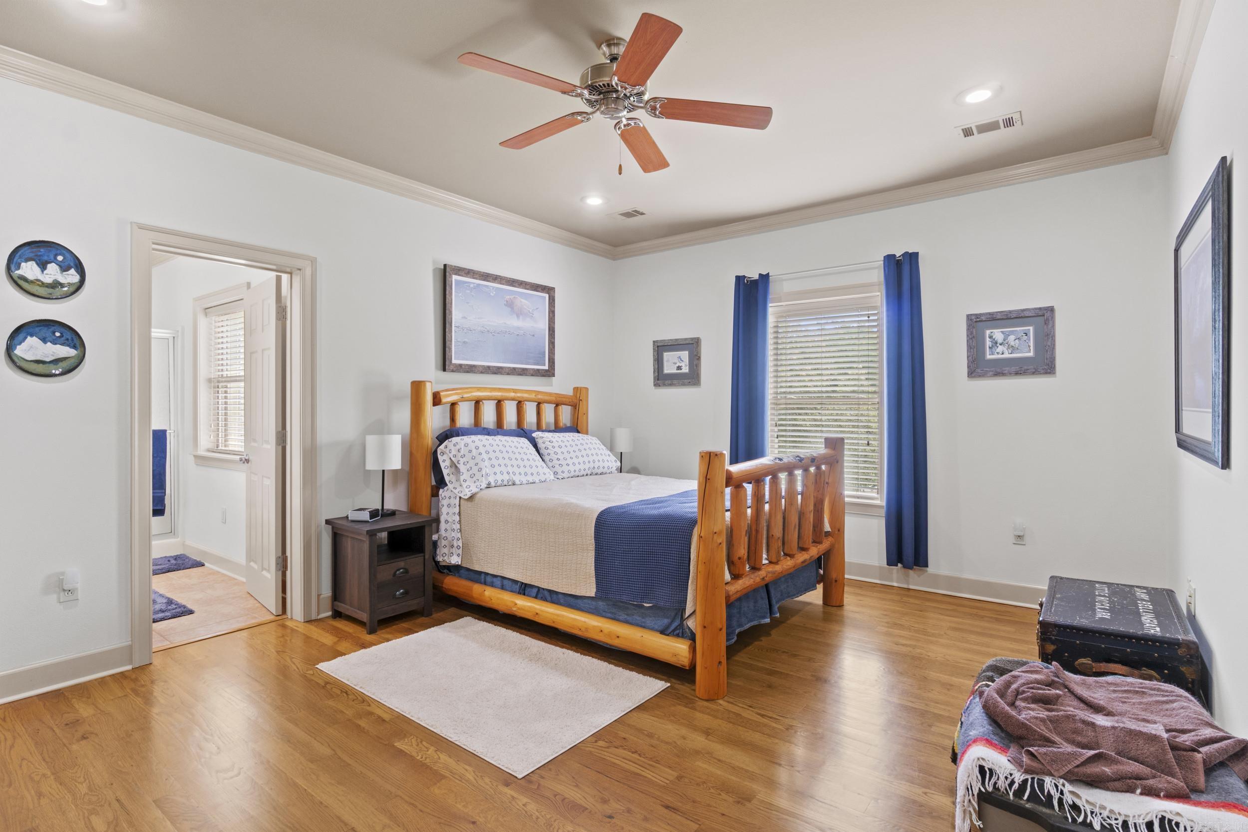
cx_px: 624
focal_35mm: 18
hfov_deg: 90.0
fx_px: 624
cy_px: 416
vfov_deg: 67.4
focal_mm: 12
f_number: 9
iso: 250
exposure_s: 1/1.67
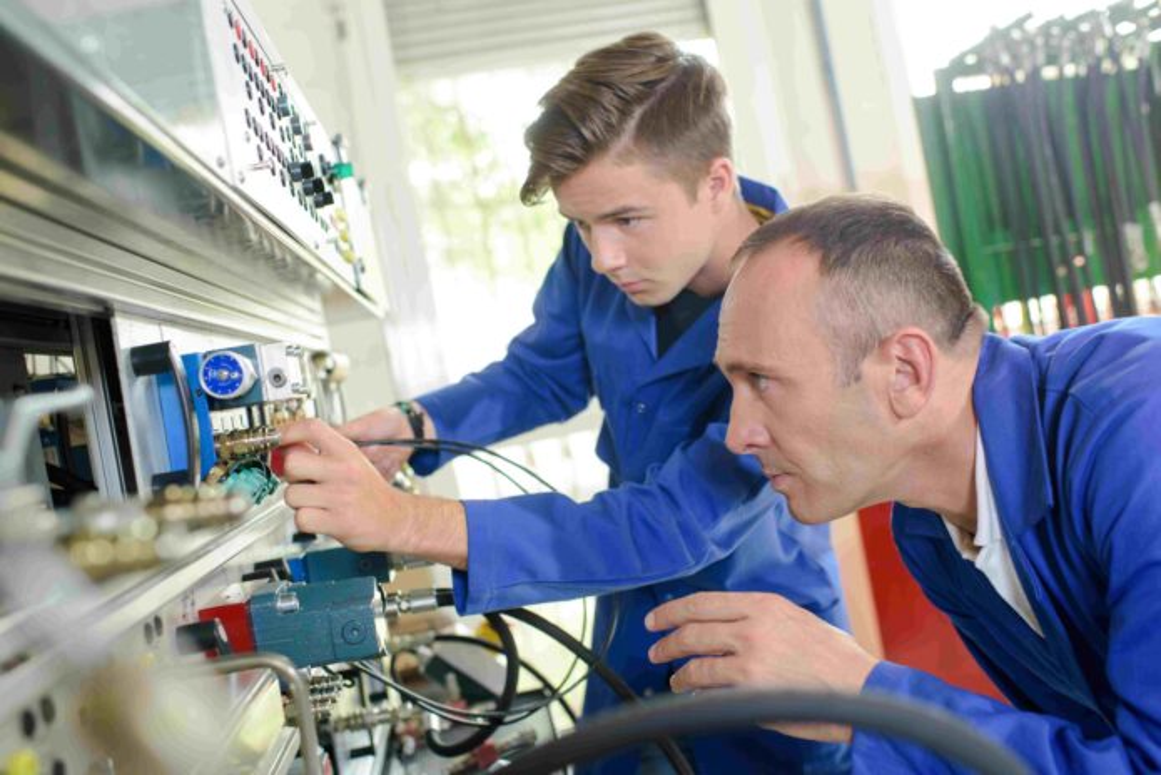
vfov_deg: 37.9
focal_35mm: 35
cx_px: 580
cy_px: 388
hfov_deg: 54.4
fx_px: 1129
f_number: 3.2
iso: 400
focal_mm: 35
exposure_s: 1/100
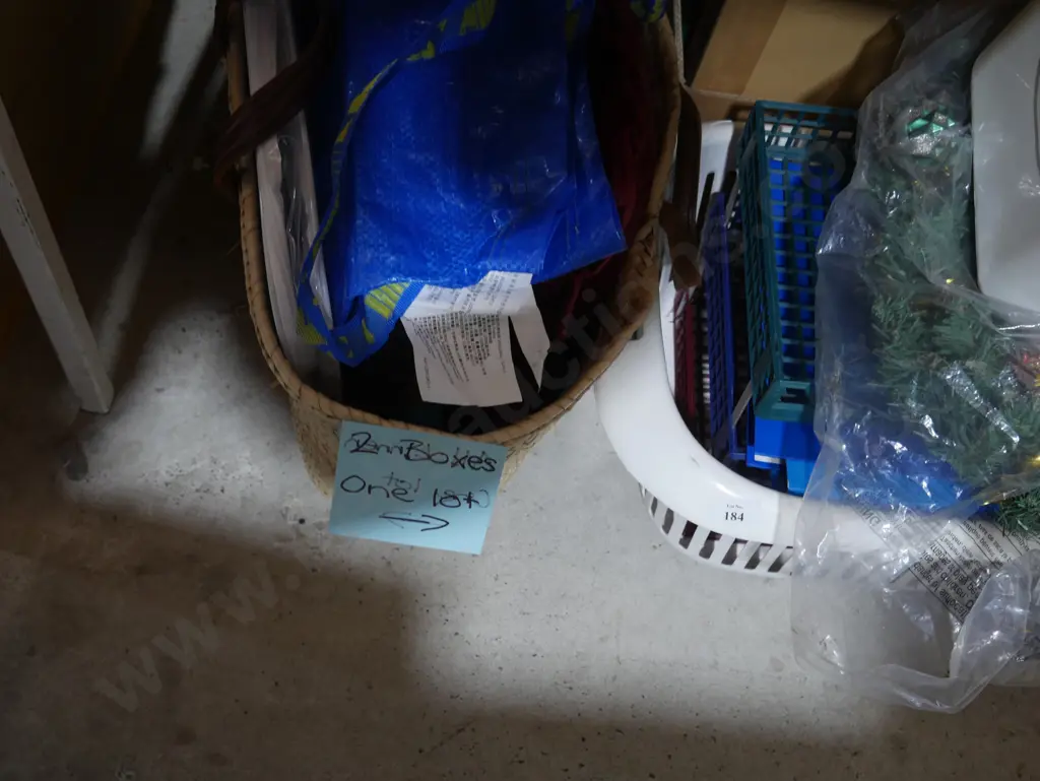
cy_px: 390
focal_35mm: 40
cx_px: 520
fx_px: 1202
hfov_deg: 46.8
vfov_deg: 36.0
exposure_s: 1/60
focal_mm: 20
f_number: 4.4
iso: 500
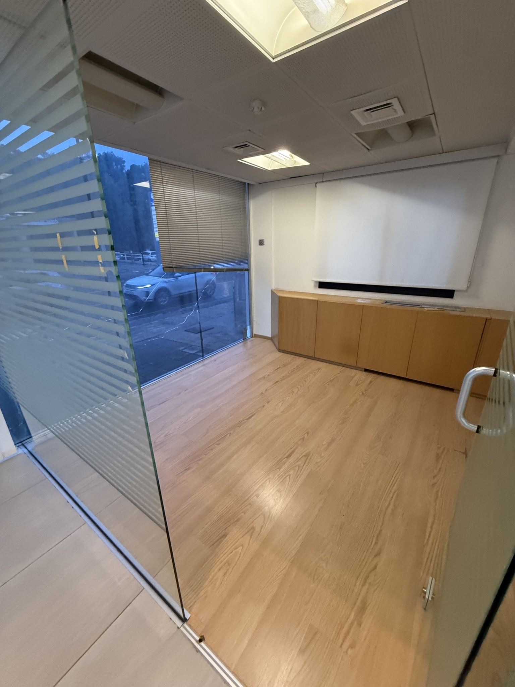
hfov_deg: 85.7
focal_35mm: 14
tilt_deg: -22.6
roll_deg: -1.3
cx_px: 258
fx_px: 278
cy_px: 344
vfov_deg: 102.1
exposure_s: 1/100
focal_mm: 2.22
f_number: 2.2
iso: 400
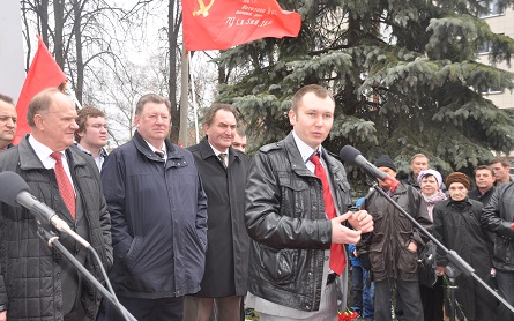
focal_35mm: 45
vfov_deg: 28.6
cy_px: 160
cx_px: 230
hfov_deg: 44.3
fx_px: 630
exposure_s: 1/200
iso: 200
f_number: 5.6
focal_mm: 26
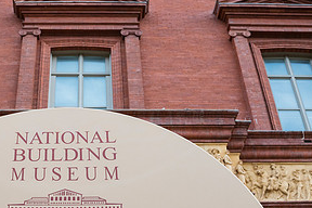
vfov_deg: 22.9
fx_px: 511
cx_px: 94
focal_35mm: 59
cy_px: 146
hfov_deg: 33.5
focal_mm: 28
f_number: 4
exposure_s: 1/1600
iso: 800
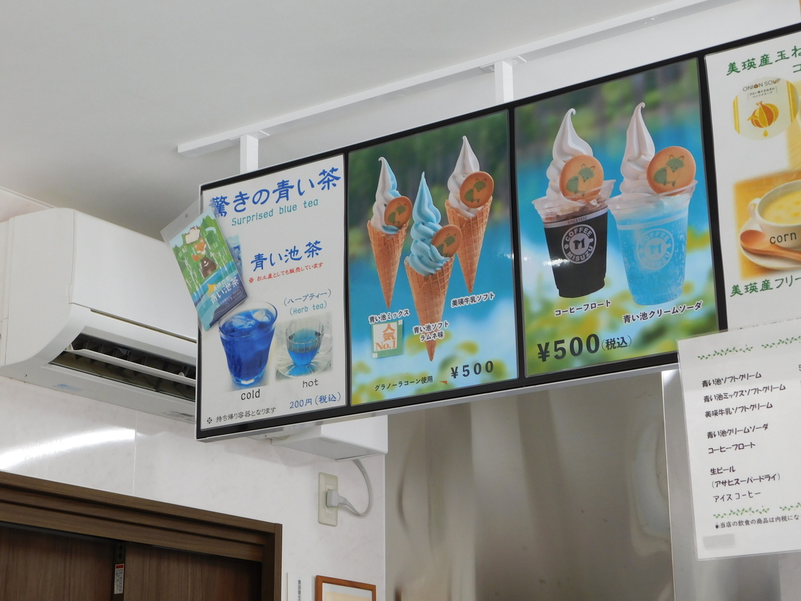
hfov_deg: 29.4
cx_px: 400
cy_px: 300
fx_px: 1527
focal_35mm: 66
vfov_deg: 22.3
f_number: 4.2
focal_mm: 11.7
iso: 125
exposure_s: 1/40
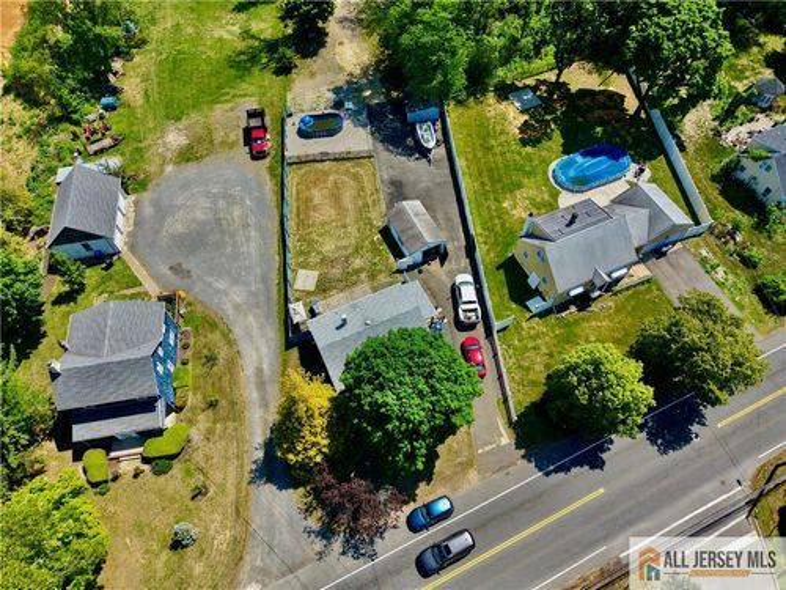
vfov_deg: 56.8
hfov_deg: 71.6
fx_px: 545
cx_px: 393
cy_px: 295
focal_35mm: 24
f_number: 1.8
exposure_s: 1/4000
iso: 290
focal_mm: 8.67
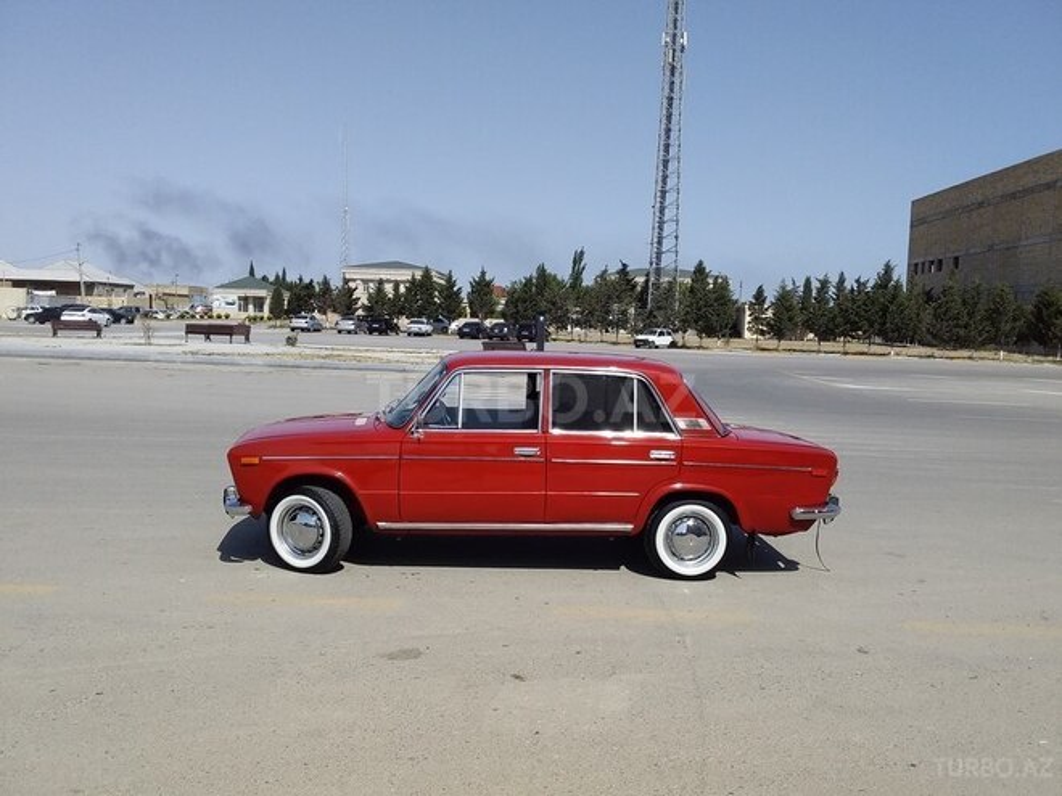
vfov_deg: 45.4
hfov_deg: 58.4
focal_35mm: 31
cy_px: 398
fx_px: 951
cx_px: 531
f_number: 2.2
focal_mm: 3.3
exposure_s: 1/2368
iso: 40
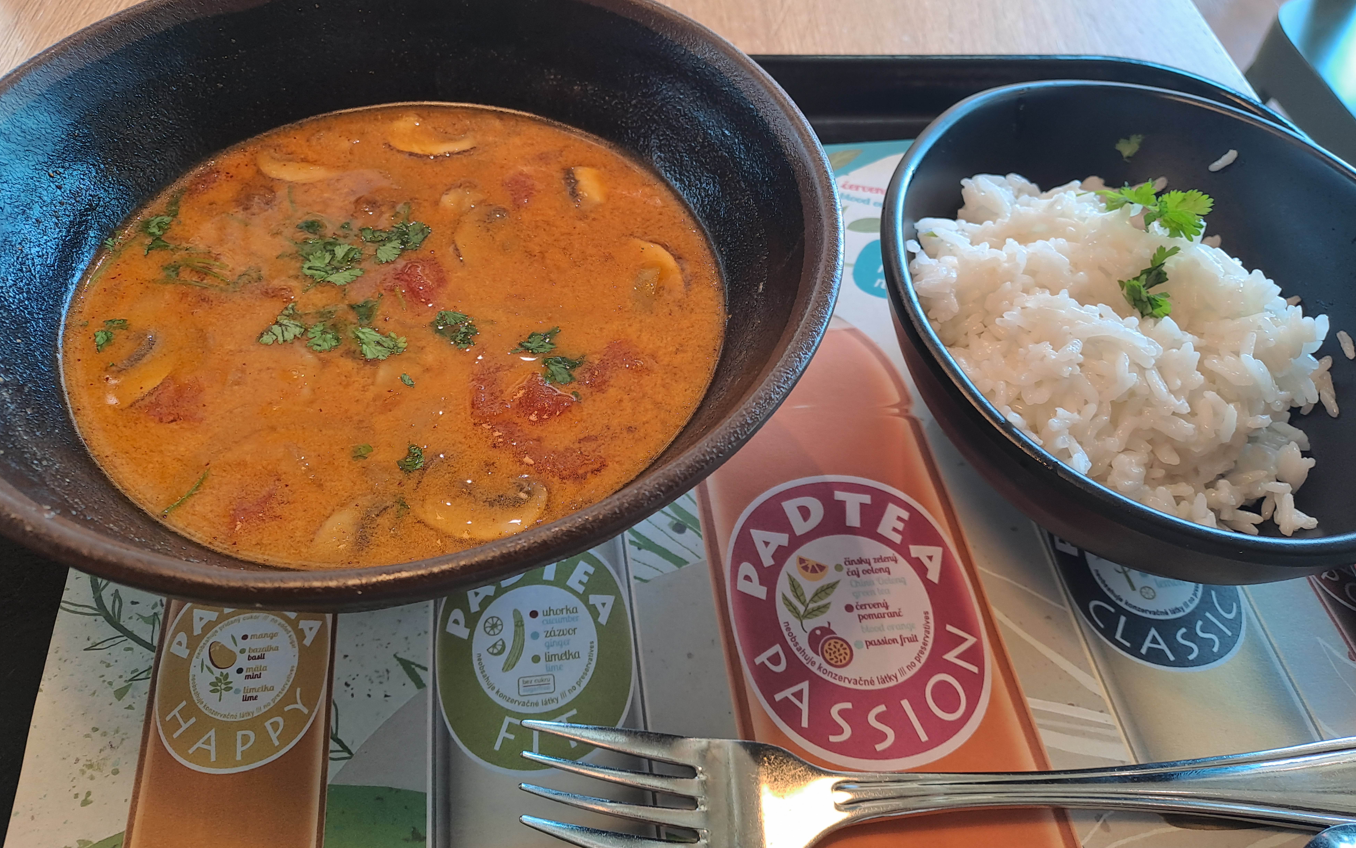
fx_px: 998
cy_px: 383
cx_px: 670
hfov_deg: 68.4
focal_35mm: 27
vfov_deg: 46.0
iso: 40
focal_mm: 4.65
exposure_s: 1/33
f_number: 1.8
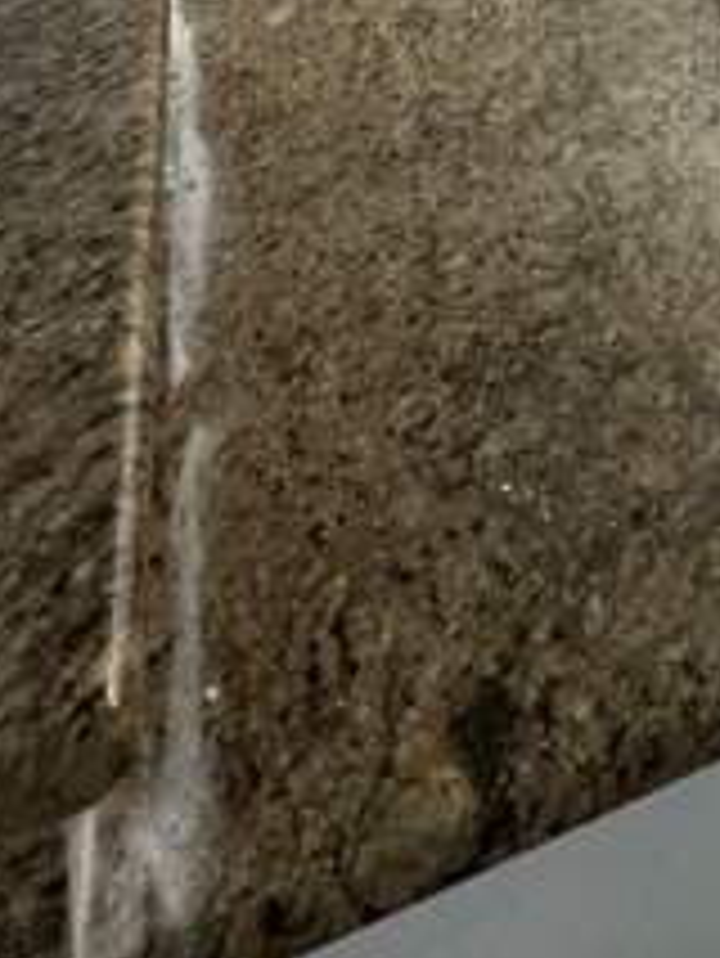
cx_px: 760
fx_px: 1164
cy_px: -301
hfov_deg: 31.2
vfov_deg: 32.8
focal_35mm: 42
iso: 200
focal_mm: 2.22
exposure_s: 1/120
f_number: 2.2
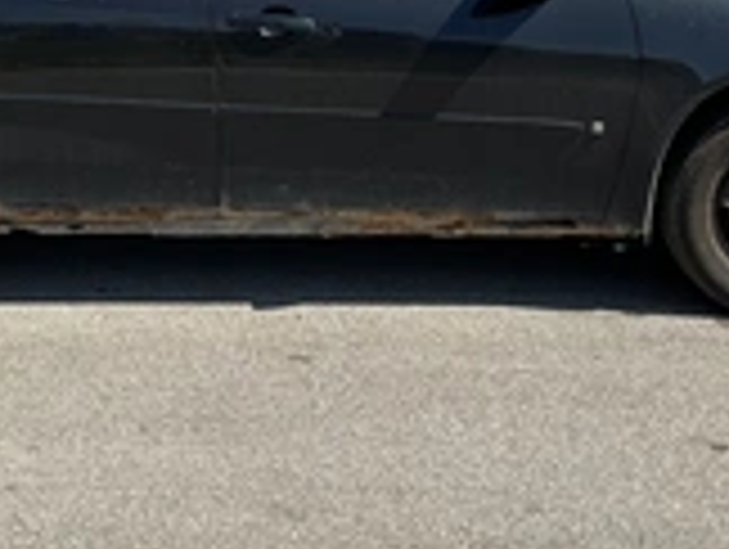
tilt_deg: -8.5
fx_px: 1455
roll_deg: +0.0
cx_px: 306
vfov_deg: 21.0
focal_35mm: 69
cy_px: 86
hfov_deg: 28.1
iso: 25
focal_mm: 3
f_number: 1.8
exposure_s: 1/1577
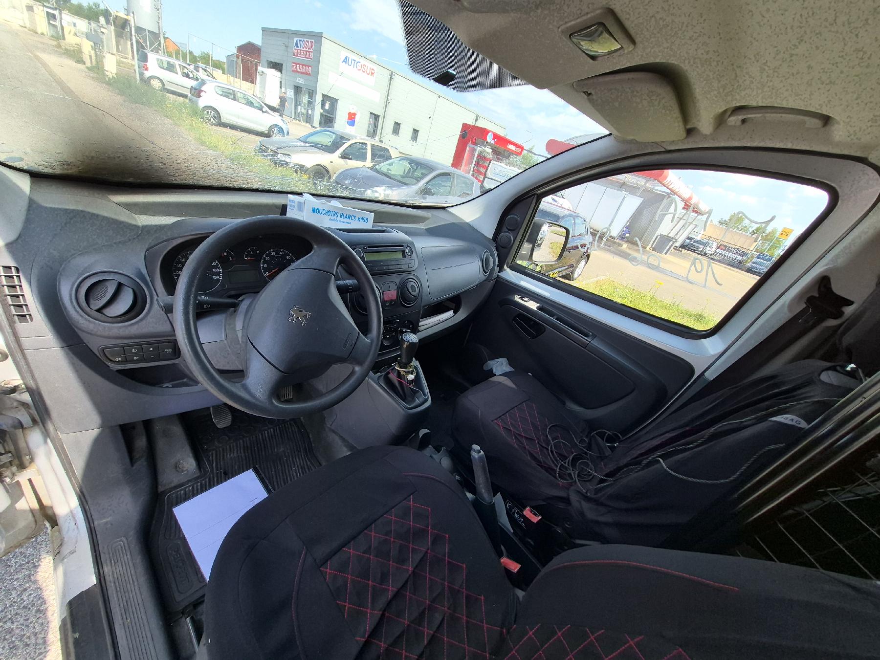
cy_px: 330
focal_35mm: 13
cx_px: 440
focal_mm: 1.74
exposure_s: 1/455
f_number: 2.2
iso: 40
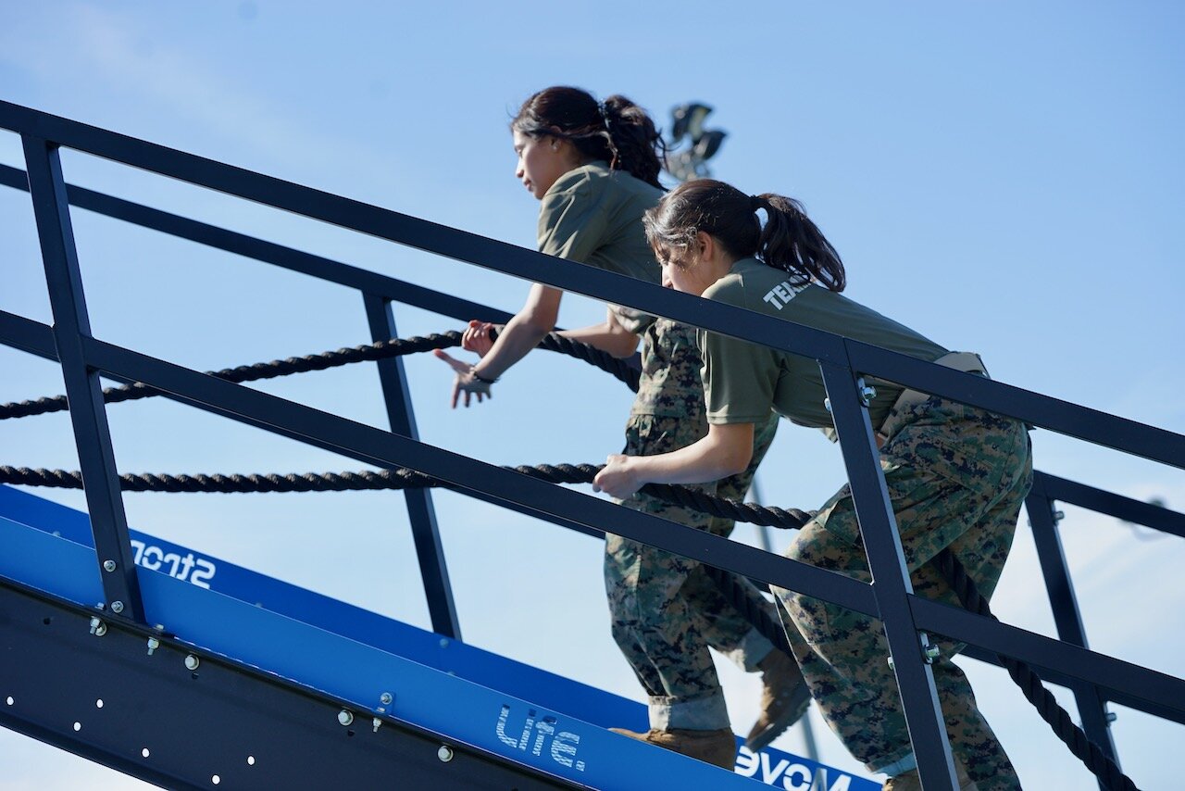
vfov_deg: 15.2
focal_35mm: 90
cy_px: 396
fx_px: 2963
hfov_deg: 22.6
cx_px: 592
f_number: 5
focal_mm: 90
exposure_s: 1/400
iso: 100
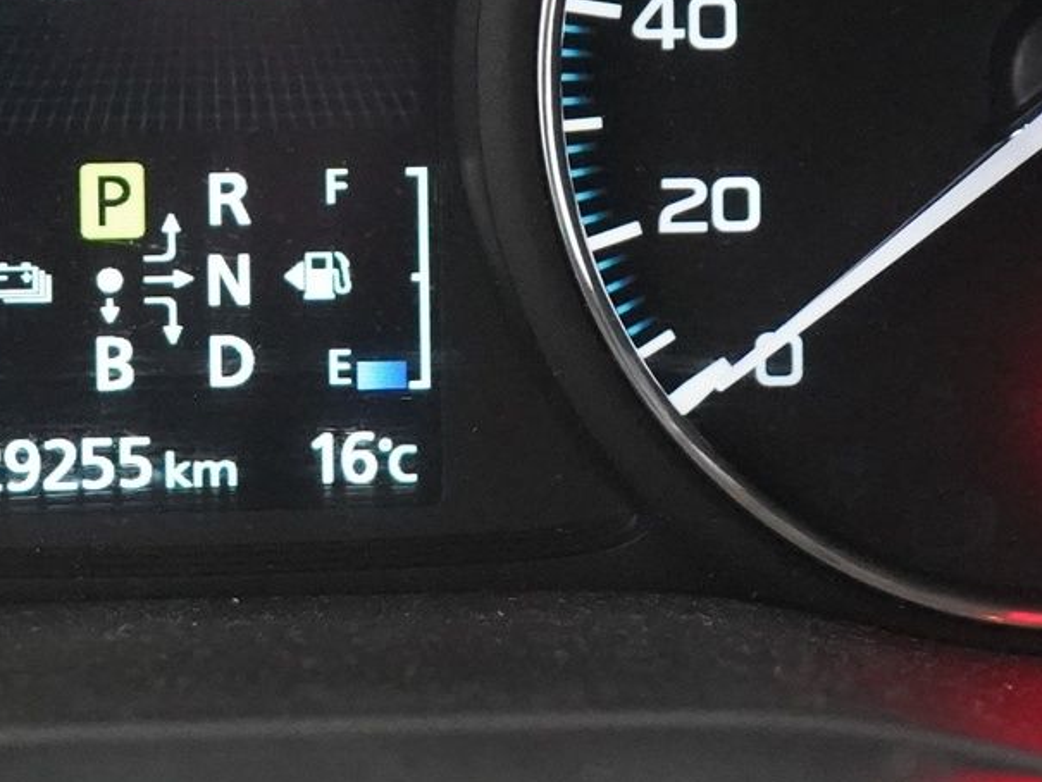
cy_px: 228
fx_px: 4546
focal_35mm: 151
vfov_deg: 9.8
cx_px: 279
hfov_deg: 13.0
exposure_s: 1/60
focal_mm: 38
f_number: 4
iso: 12800
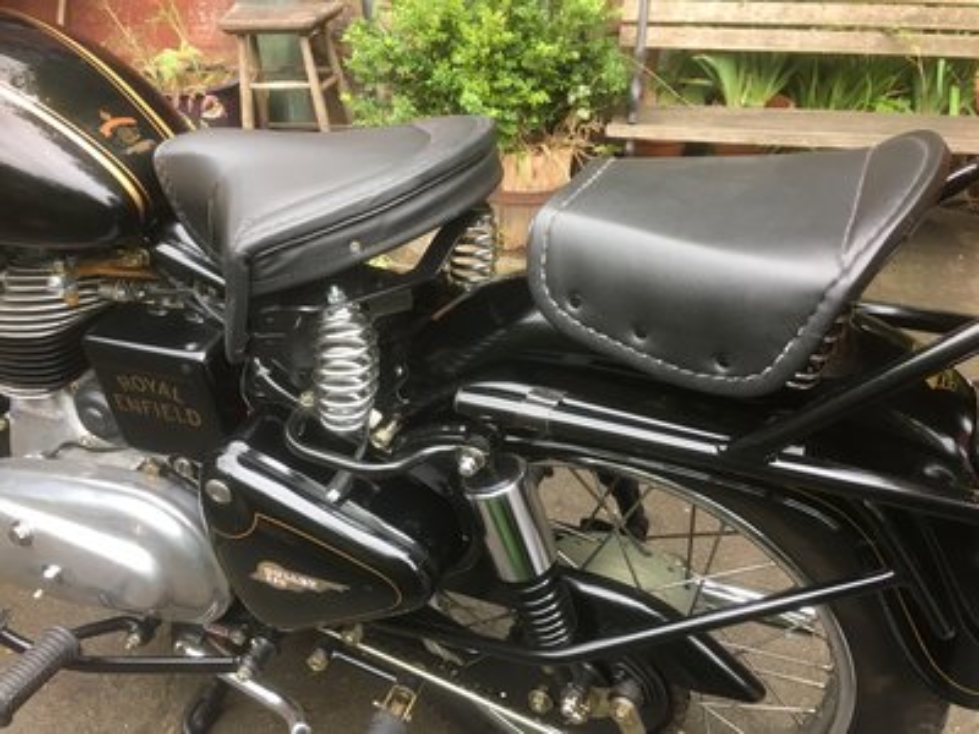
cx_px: 490
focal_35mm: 29
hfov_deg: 61.7
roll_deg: +1.6
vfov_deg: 48.2
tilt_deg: -32.5
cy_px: 367
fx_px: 820
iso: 25
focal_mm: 4.15
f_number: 2.2
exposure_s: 1/33
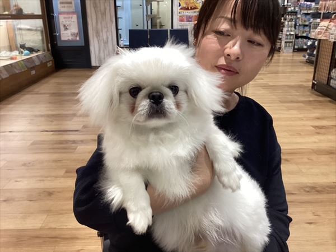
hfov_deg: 58.4
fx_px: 301
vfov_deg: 45.4
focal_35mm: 31
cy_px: 126
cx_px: 168
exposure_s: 1/50
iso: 80
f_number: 2.4
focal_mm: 3.3
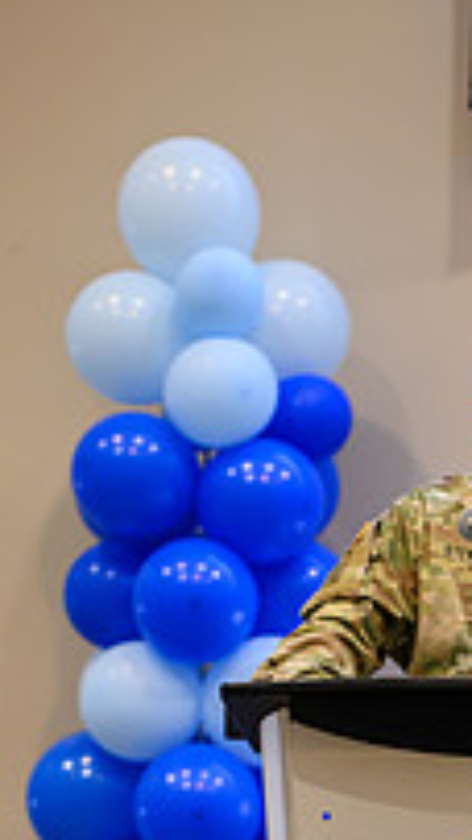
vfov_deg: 10.2
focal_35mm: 209
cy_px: 823
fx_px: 4656
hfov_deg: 5.8
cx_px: 491
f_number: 2.8
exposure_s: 1/160
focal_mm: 90
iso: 1250
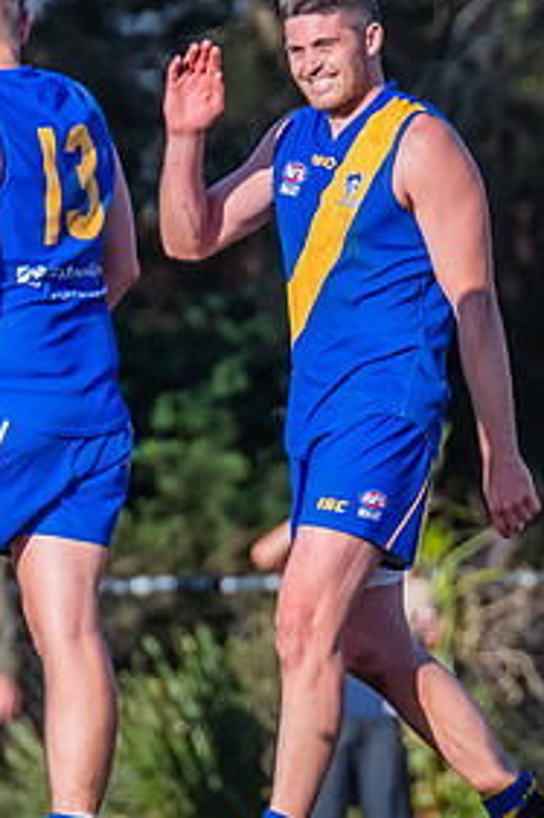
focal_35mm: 1764
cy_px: 430
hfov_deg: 0.8
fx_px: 40030
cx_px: 394
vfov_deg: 1.2
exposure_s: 1/2000
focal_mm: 420
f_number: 6.3
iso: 800
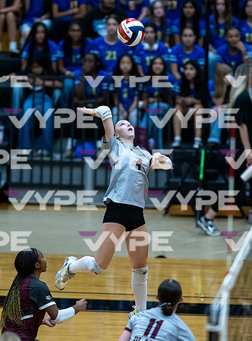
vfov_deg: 5.9
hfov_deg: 4.3
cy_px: 195
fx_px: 3339
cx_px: 120
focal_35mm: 340
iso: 3200
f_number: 2
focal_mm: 200
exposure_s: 1/1600
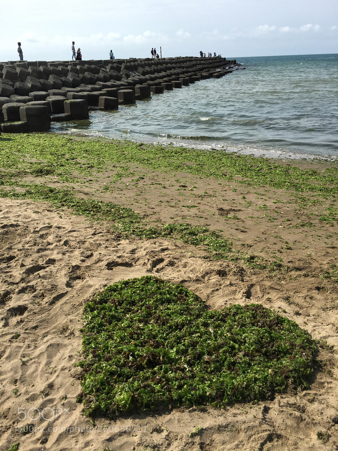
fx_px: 378
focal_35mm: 29
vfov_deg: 61.7
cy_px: 226
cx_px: 169
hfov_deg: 48.2
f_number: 2.2
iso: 25
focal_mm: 4.15
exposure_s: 1/1748
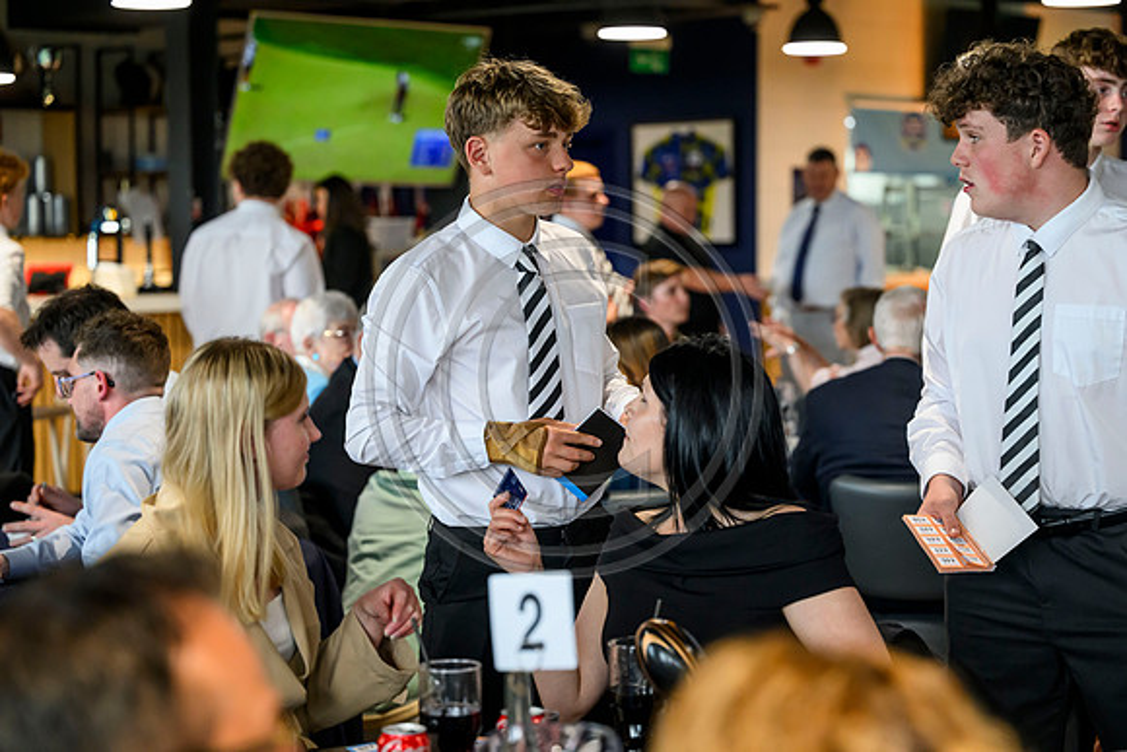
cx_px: 564
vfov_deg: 17.7
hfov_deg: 26.3
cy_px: 376
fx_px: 2411
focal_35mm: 77
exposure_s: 1/320
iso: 4000
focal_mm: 77
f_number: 3.2
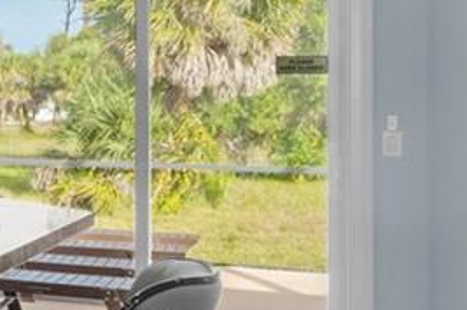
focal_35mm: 84
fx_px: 1088
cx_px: -595
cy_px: 118
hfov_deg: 15.6
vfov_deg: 16.2
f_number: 8
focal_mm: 14
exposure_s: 1/1.67
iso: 200
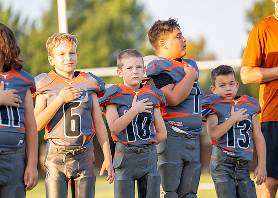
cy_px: 99
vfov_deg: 7.2
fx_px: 1579
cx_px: 135
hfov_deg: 10.1
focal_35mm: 200
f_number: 2.8
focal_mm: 185
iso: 400
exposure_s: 1/1600
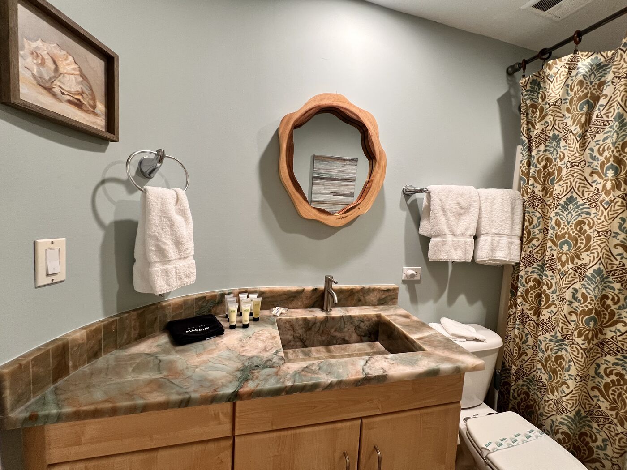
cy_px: 235
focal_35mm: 13
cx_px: 314
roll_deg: -2.7
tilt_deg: -4.1
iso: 160
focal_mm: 1.57
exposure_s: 1/60
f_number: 1.8
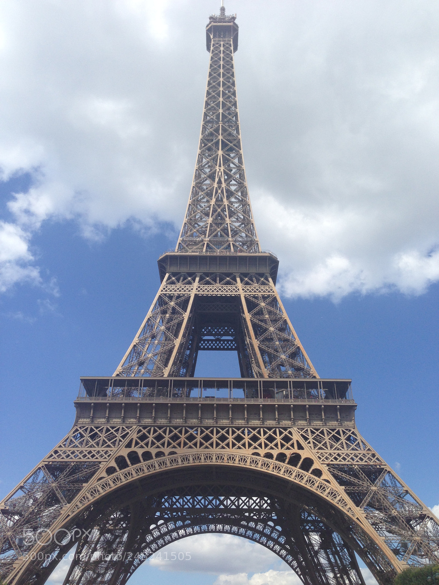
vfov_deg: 55.4
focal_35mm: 33
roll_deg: -2.3
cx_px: 220
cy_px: 292
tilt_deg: +37.1
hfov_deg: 42.9
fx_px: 558
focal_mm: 4.12
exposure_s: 1/1748
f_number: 2.4
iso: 50
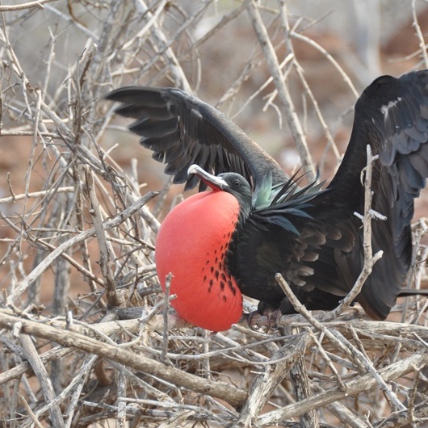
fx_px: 5386
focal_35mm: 385
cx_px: 241
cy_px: 214
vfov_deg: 4.6
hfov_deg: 4.6
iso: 200
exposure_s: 1/160
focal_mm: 200
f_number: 6.3
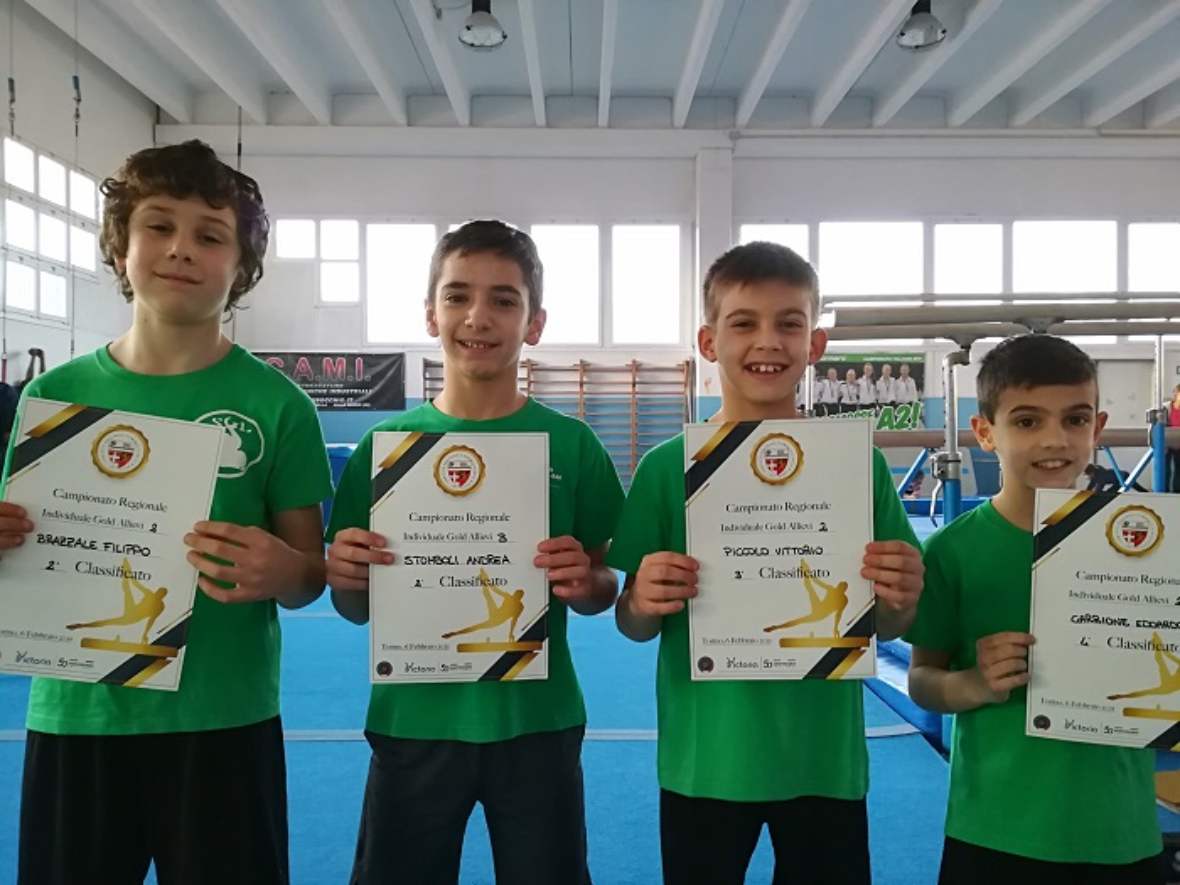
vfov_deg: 53.1
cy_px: 442
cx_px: 590
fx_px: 886
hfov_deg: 67.3
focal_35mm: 26
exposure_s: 1/25
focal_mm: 3.83
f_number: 2.2
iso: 320
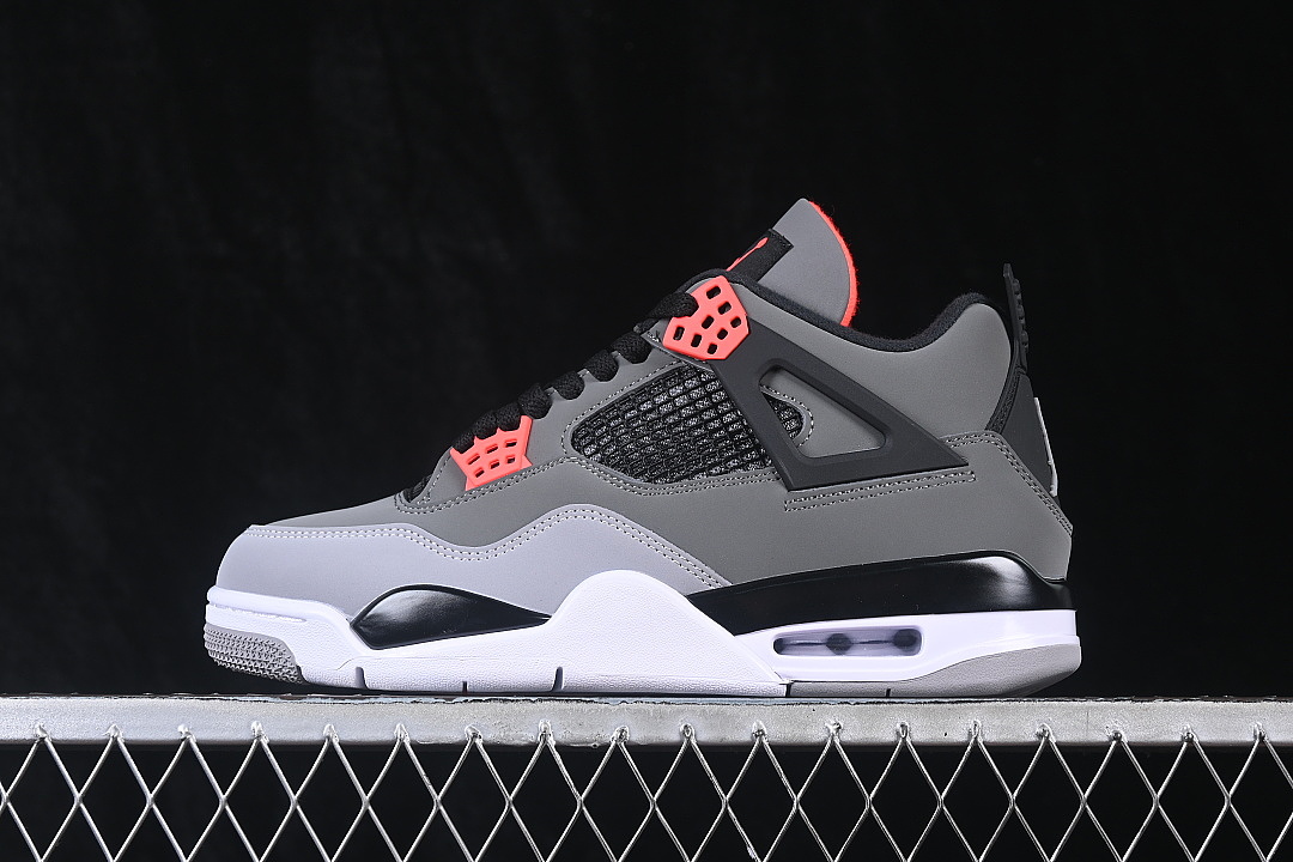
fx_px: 2694
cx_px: 646
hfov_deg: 27.0
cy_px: 431
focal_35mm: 75
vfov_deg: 18.2
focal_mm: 50
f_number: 7.1
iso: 160
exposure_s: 1/60
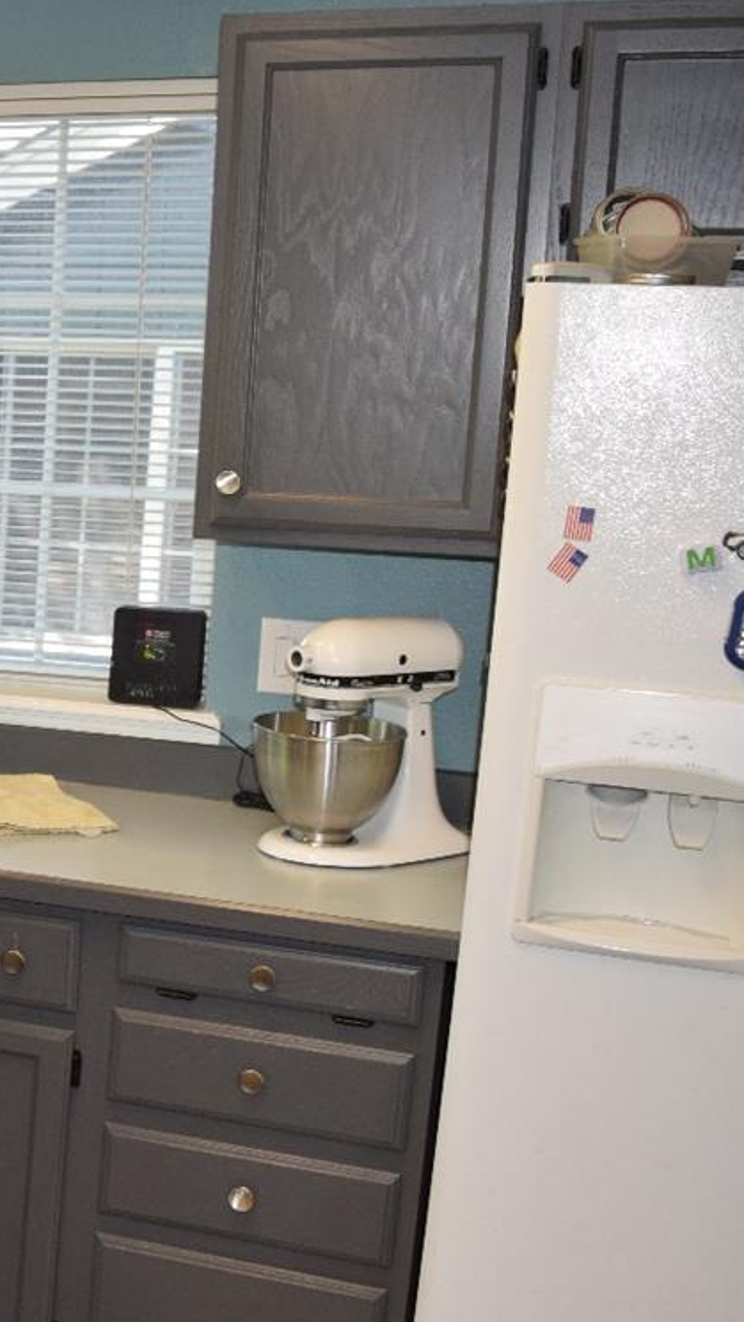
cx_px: -524
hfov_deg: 17.7
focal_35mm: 57
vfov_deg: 36.6
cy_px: 723
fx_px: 1997
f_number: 5
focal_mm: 18
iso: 800
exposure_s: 1/100
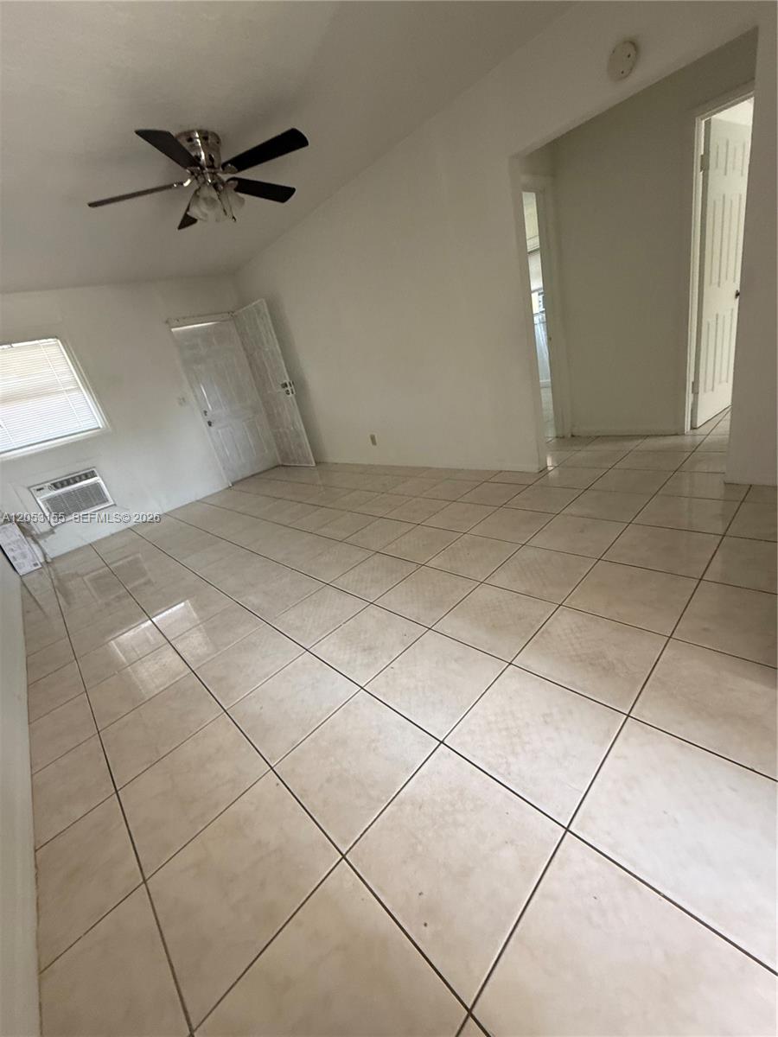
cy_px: 518
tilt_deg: -21.5
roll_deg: +13.5
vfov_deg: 102.1
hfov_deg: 85.7
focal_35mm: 14
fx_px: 420
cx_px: 389
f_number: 2.2
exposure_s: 1/80
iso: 320
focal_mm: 2.22
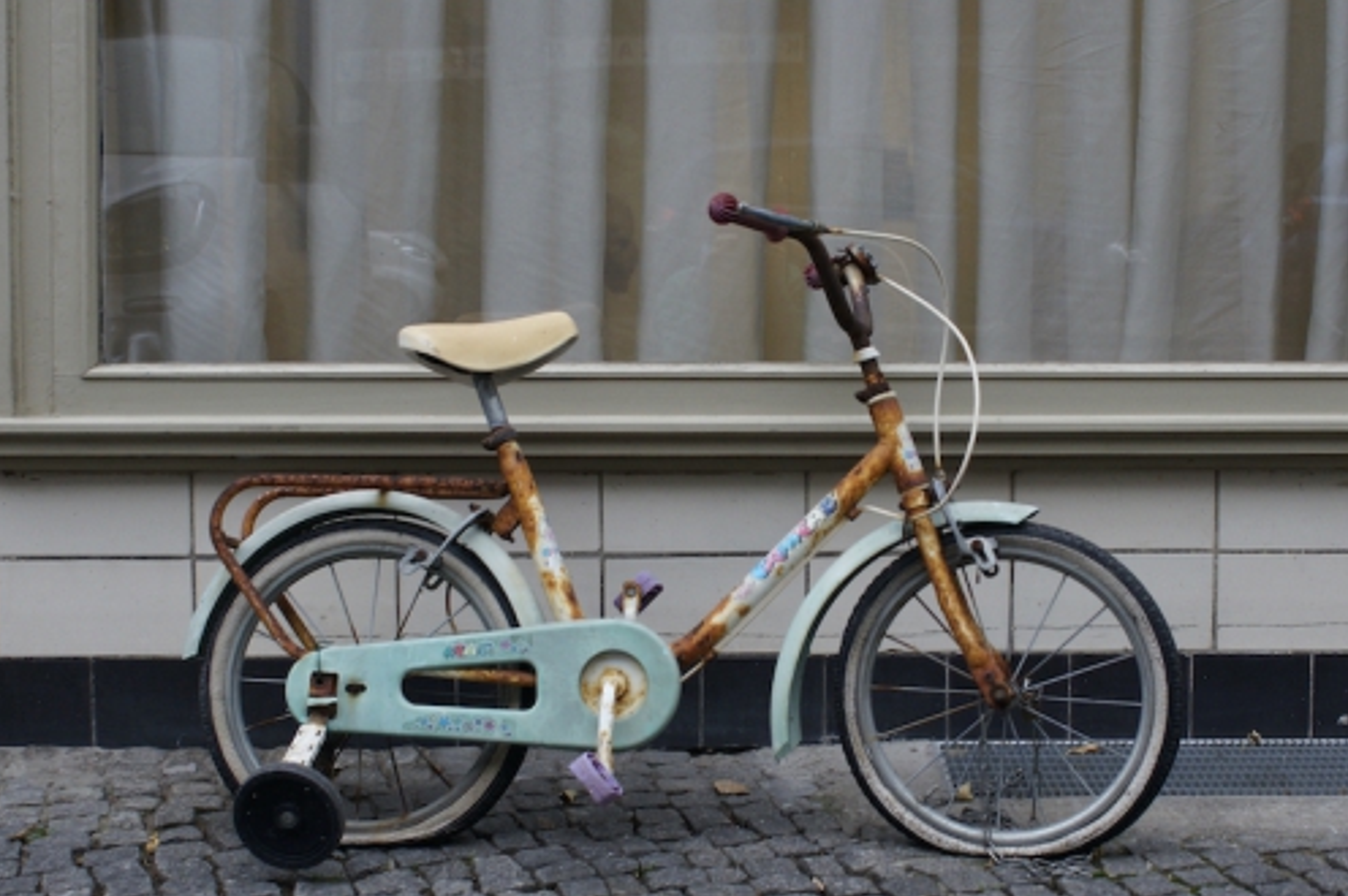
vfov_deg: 24.6
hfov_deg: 36.2
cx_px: 764
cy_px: 394
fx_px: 2058
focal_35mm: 55
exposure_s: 1/60
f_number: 5
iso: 400
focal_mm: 28
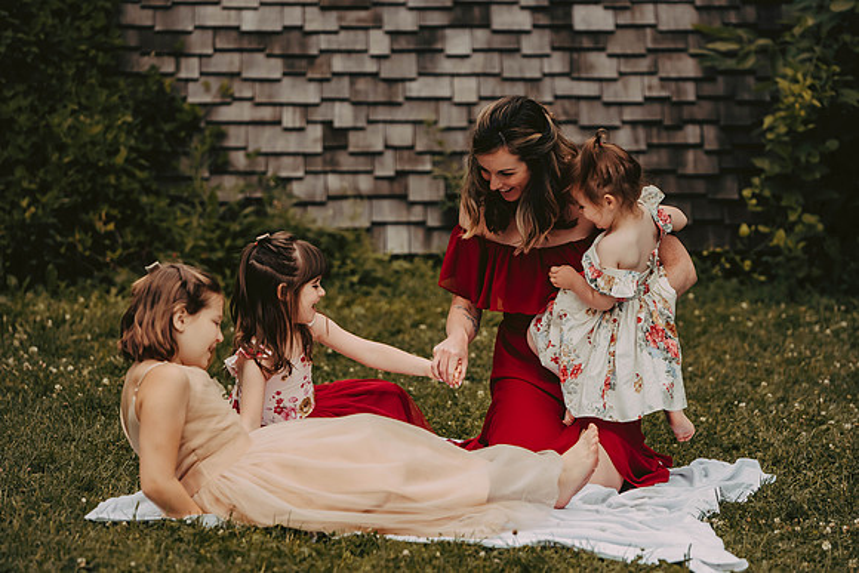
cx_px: 451
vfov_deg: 9.2
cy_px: 310
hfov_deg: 13.8
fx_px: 3550
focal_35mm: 149
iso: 640
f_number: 2.8
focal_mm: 125
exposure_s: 1/4000
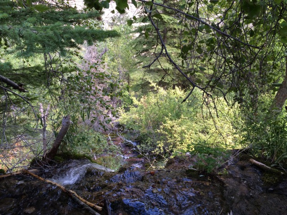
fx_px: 240
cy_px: 108
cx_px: 144
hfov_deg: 61.7
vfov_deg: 48.2
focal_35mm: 29
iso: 40
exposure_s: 1/60
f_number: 2.2
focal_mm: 4.15
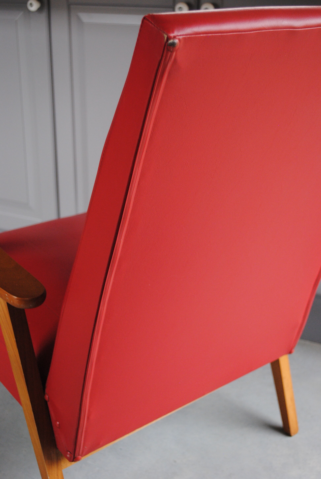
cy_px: 240
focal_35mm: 48
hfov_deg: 28.2
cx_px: 160
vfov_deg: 41.0
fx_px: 639
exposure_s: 1/30
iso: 640
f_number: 4.8
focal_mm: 32
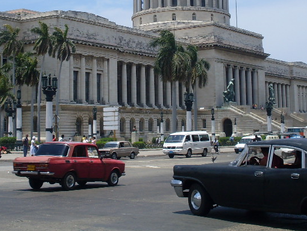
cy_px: 26
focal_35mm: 72
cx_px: 143
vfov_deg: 20.1
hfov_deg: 27.0
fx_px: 639
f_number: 8.4
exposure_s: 1/250
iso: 80
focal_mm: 6.3
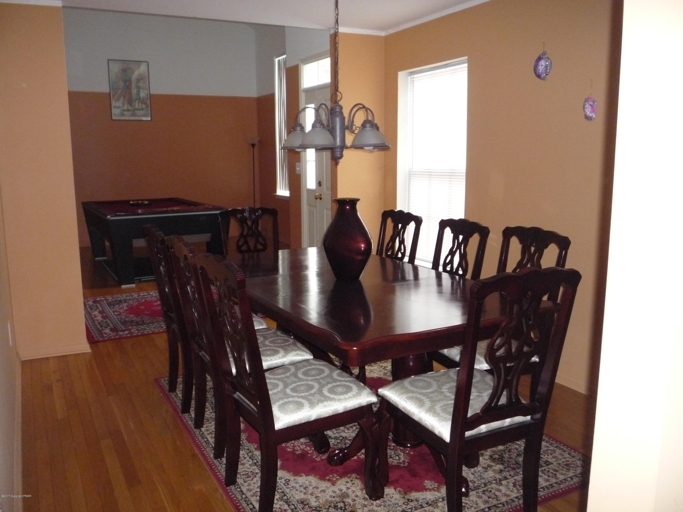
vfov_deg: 46.8
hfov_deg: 60.0
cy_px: 256
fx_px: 592
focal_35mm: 30
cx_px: 342
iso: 500
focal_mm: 5.2
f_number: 3.3
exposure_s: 1/30
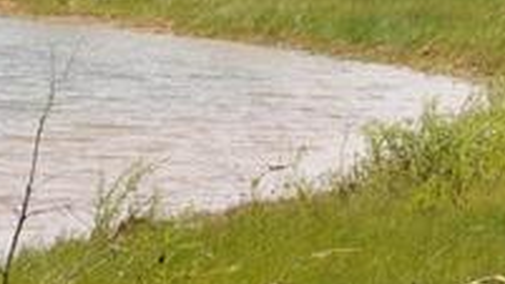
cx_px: 332
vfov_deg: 2.3
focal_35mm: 520
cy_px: -136
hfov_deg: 4.2
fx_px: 6958
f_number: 9
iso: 200
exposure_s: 1/320
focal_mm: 65
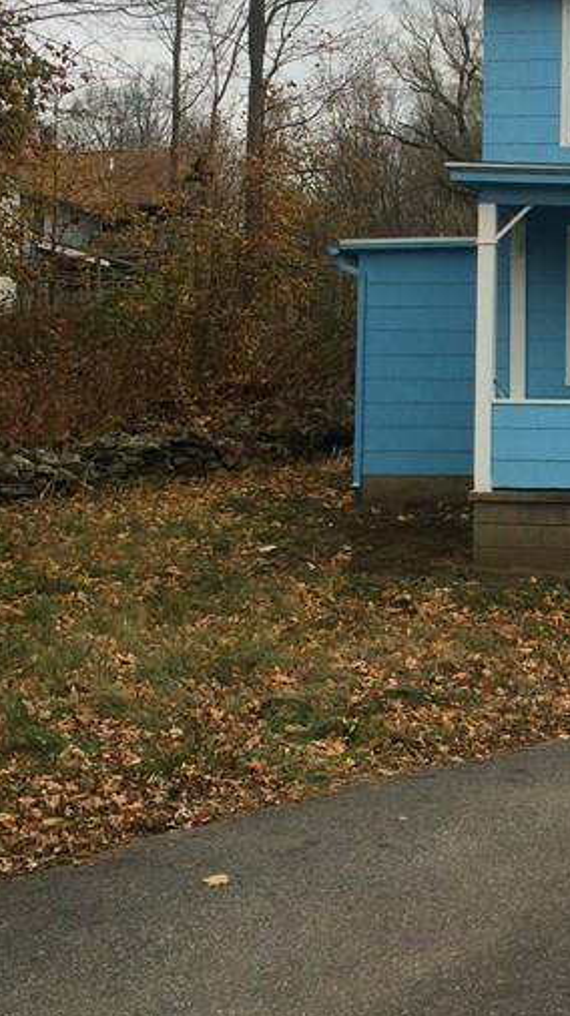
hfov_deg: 18.1
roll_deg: -0.4
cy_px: 319
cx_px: 626
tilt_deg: +2.8
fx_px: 1723
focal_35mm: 64
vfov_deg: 32.5
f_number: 2.2
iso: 32
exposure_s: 1/507
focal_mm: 4.15
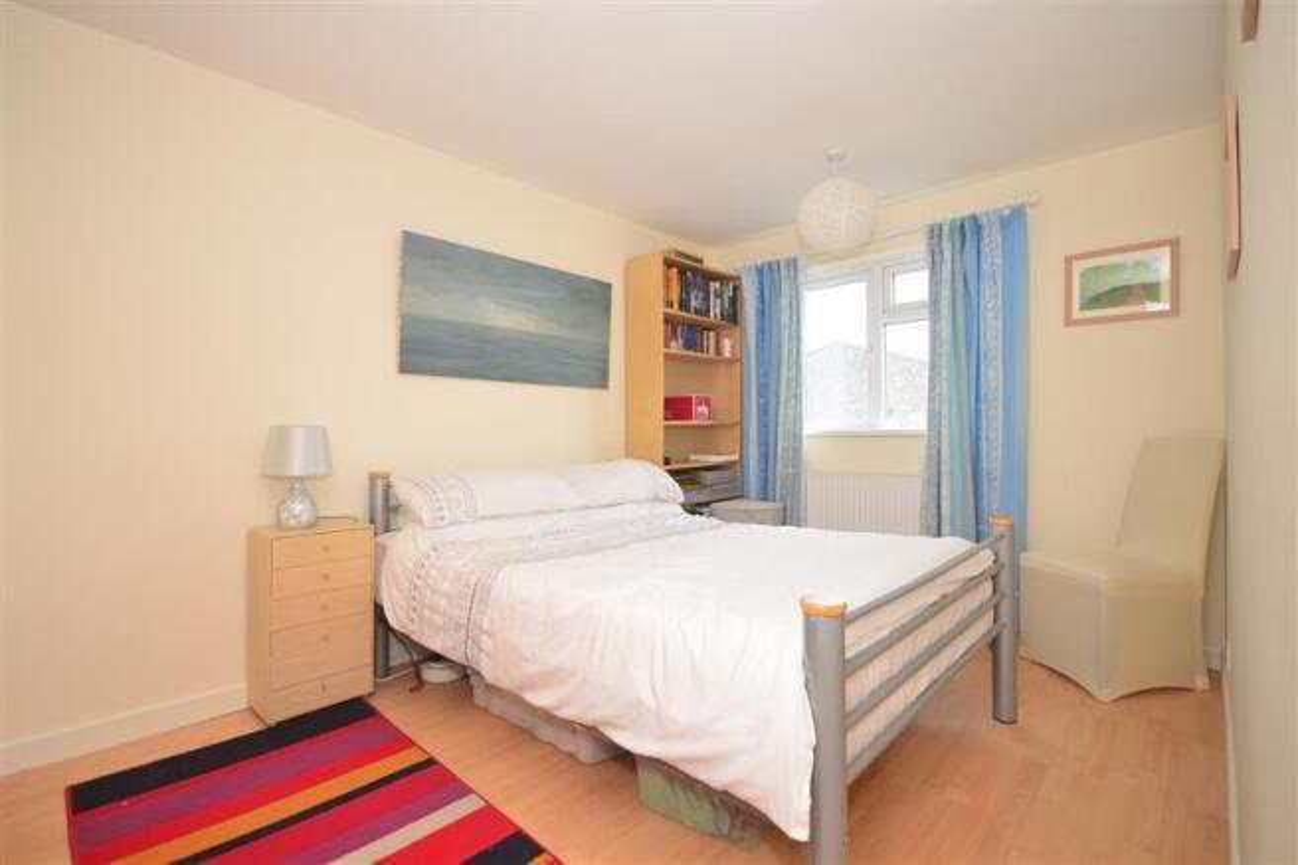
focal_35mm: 16
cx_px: 649
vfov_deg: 72.0
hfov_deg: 95.0
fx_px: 595
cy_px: 432
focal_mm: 11
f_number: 5.6
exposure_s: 1/30
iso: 400
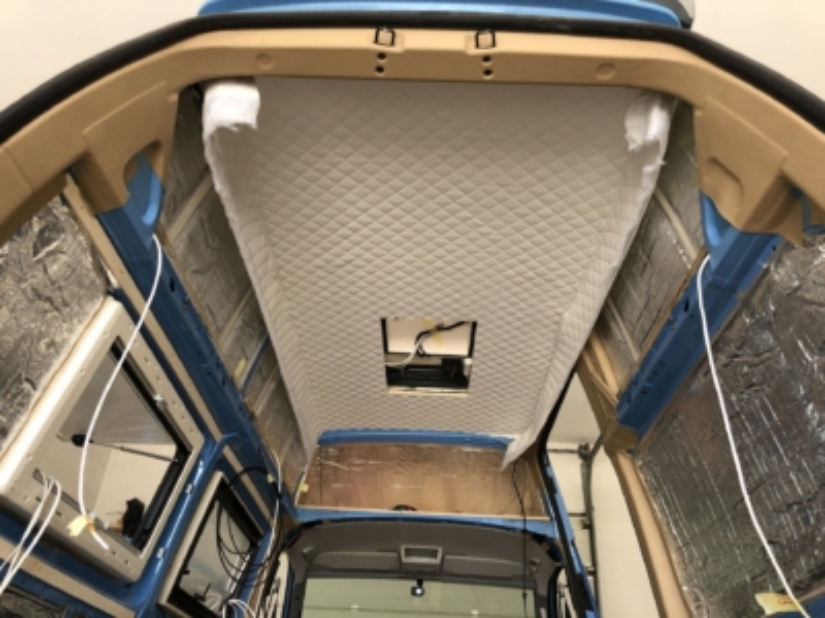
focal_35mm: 28
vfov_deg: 49.7
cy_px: 309
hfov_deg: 63.4
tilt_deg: +32.3
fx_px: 667
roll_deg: -2.7
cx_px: 412
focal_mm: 4
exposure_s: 1/100
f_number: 1.8
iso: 32
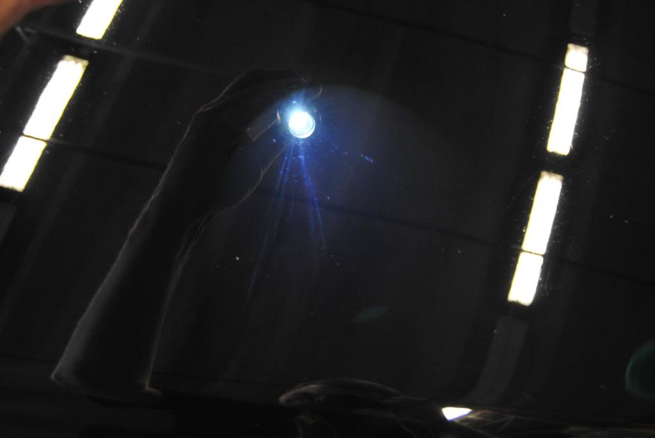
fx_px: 710
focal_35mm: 39
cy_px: 219
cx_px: 328
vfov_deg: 34.3
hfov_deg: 49.5
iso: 200
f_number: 4
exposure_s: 1/8
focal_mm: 26
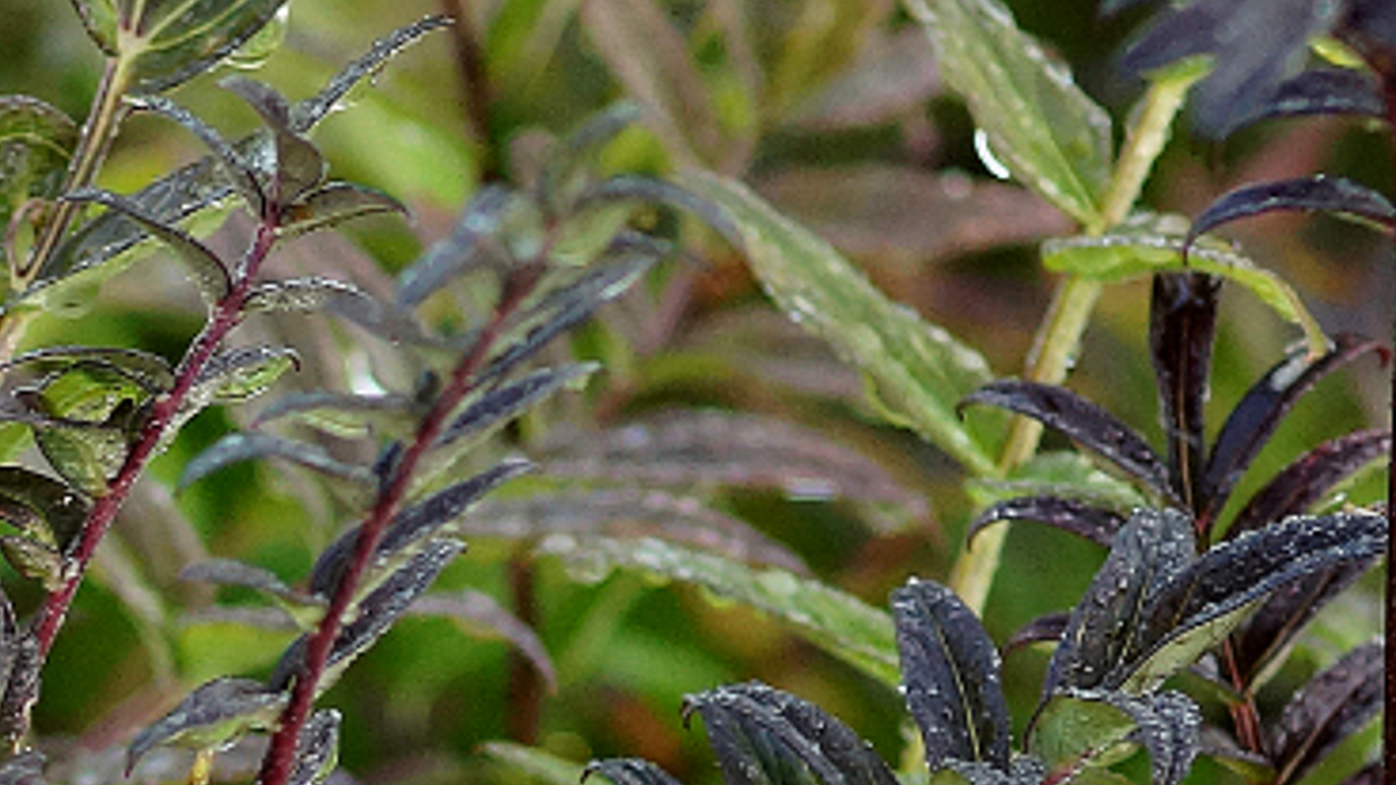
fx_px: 18952
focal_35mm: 512
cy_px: 1005
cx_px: 239
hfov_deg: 4.2
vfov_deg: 2.4
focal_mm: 100
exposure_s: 1/160
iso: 500
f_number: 3.5
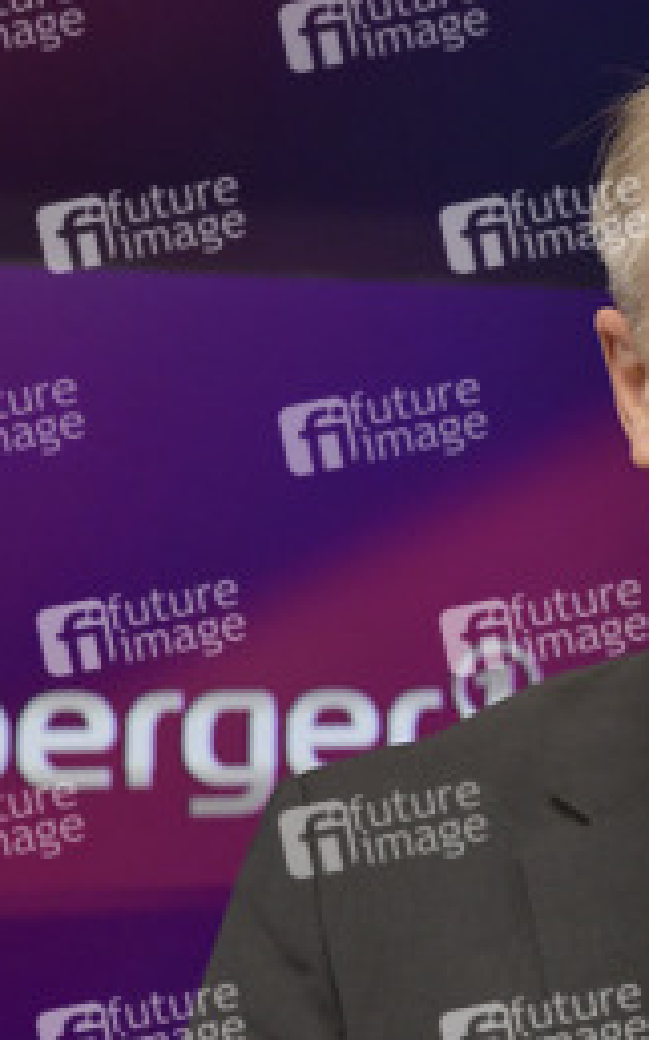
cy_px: 528
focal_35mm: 89
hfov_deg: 14.1
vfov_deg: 23.3
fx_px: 2521
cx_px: 840
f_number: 6.3
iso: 2500
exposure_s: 1/200
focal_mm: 50
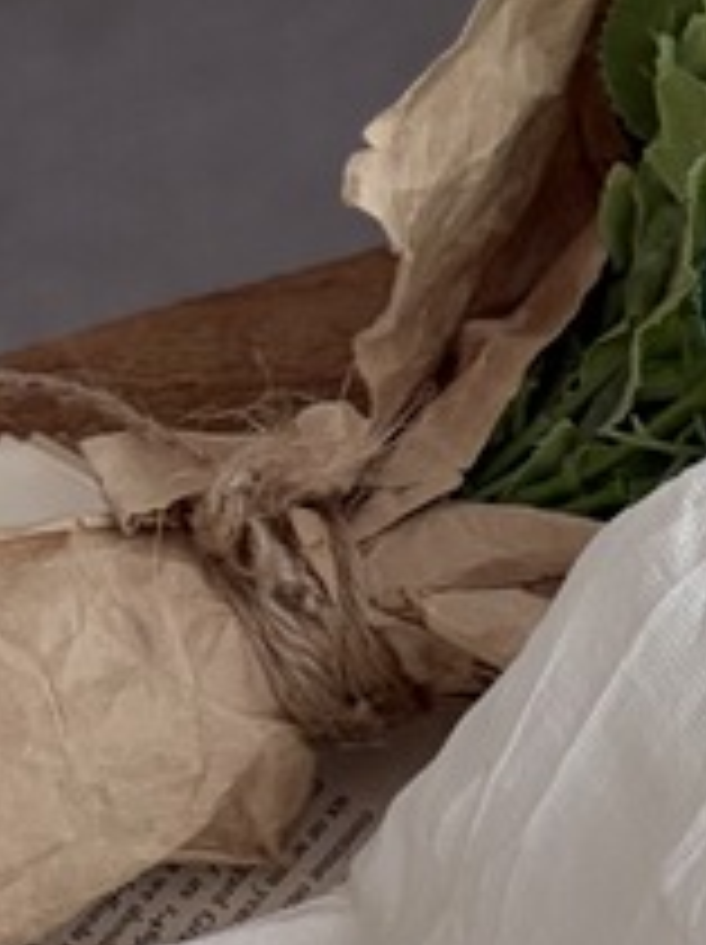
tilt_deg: -73.5
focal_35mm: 124
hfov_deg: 10.5
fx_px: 3379
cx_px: 1605
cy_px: 1881
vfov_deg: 13.6
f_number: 1.6
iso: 125
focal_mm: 5.96
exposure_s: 1/120
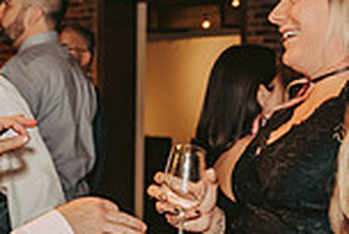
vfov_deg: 8.6
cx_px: -16
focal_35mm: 160
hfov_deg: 12.6
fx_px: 1554
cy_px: 192
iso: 1250
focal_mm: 42
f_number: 4.5
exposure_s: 1/125
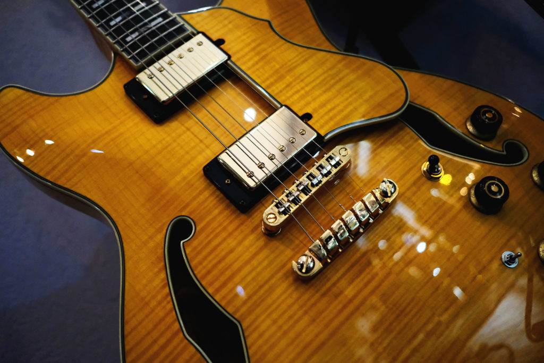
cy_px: 182
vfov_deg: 37.9
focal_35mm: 35
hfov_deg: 54.4
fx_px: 529
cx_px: 272
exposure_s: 1/60
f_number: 2
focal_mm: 23
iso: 4000
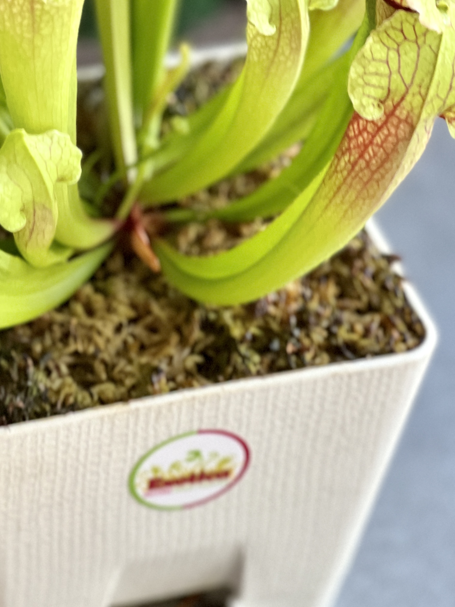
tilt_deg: -40.3
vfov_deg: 12.8
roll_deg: -1.9
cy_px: 97
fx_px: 2699
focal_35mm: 154
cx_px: 93
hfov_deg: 9.6
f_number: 2.8
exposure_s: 1/40
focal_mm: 9
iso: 250
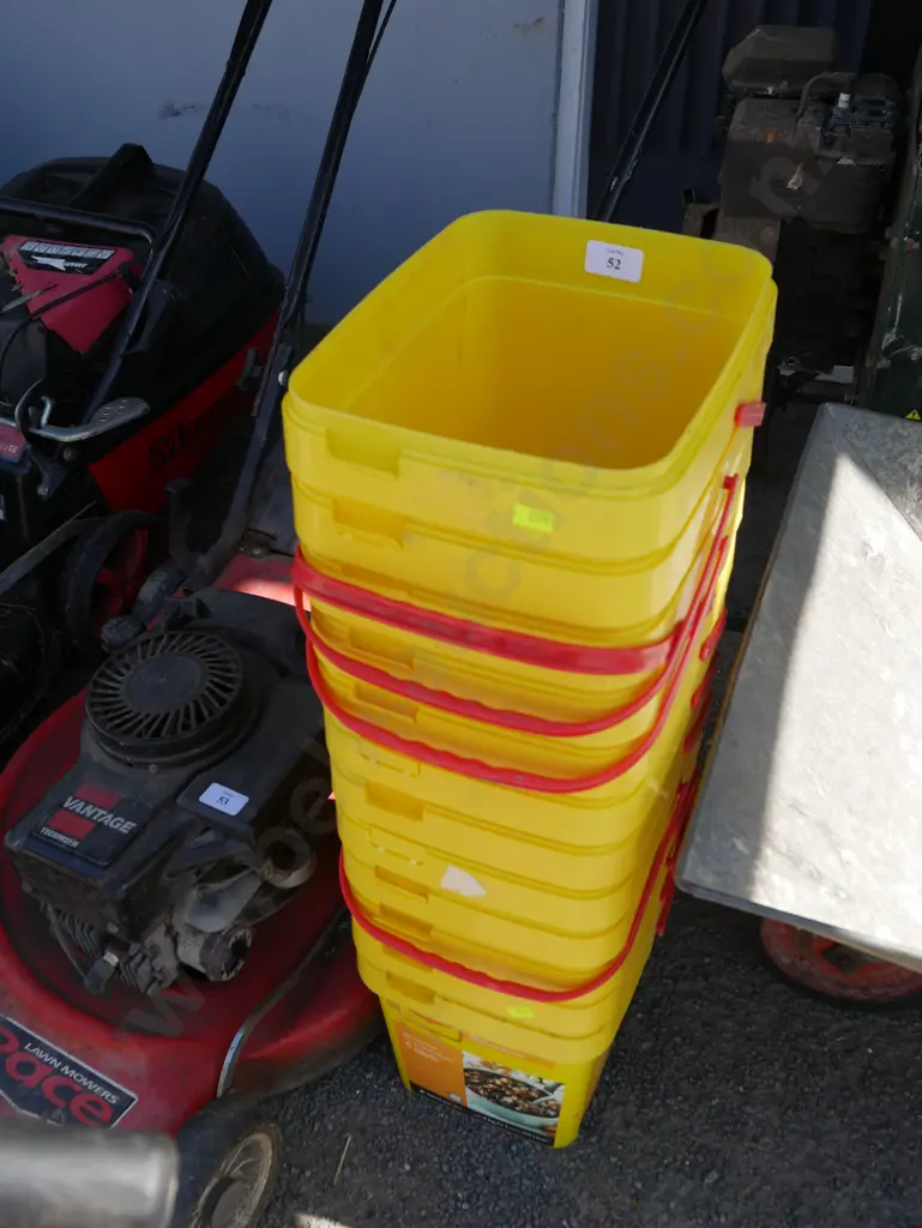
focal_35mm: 32
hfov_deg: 44.2
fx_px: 1135
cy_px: 614
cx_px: 461
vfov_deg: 56.8
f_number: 5
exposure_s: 1/400
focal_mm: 16
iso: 200
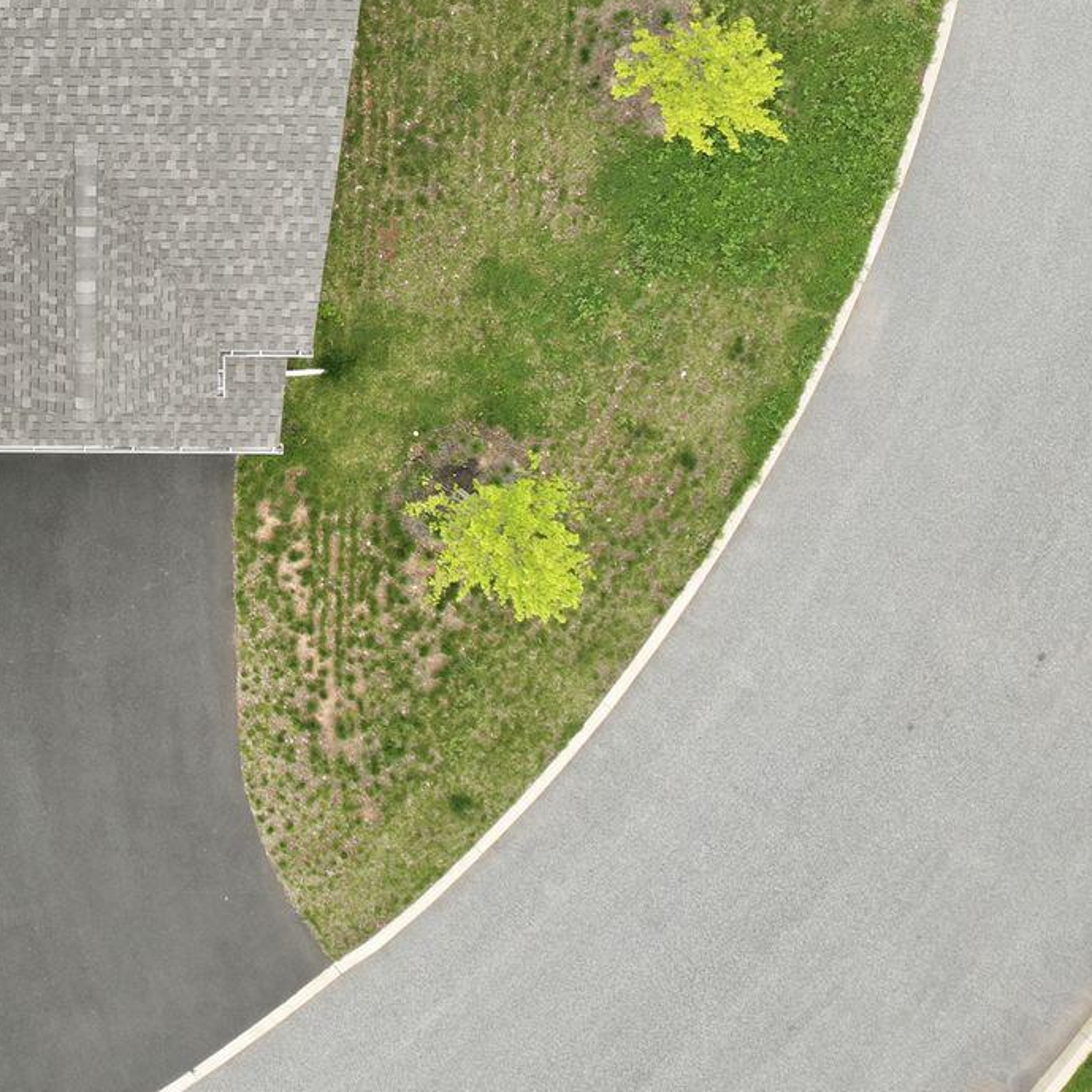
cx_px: -98
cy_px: 13
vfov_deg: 26.0
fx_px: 2248
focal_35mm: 63
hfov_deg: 25.4
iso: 120
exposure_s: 1/640
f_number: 2.8
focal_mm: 12.3
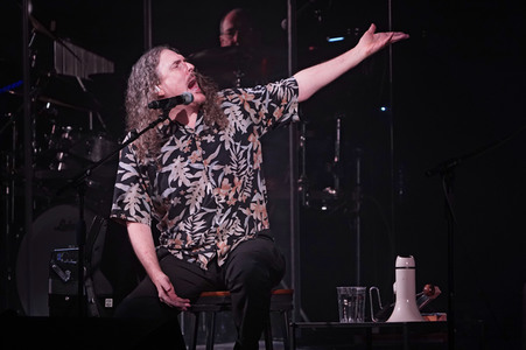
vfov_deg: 4.5
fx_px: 4424
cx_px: 263
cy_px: 175
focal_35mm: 303
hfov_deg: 6.8
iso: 3200
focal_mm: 303
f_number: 6.3
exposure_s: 1/500
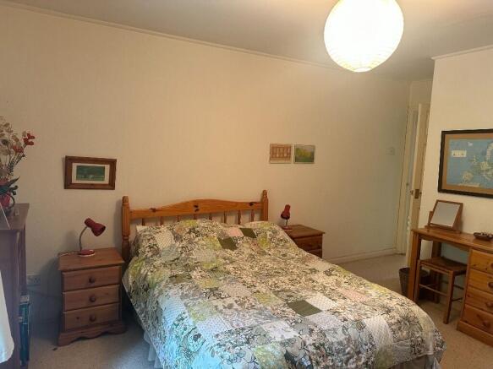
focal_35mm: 24
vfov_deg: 56.8
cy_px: 184
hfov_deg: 71.6
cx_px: 246
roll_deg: -1.7
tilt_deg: -6.6
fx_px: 342
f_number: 1.78
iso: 250
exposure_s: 1/50
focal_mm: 6.86
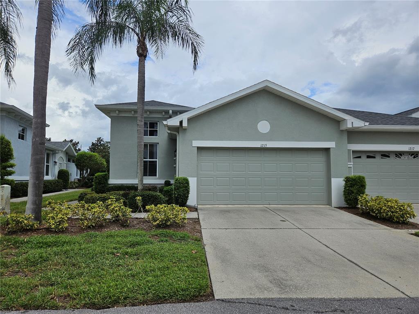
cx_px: 210
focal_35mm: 23
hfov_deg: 73.9
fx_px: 278
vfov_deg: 58.9
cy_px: 157
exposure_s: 1/1597
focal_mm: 5.4
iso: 25
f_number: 1.8
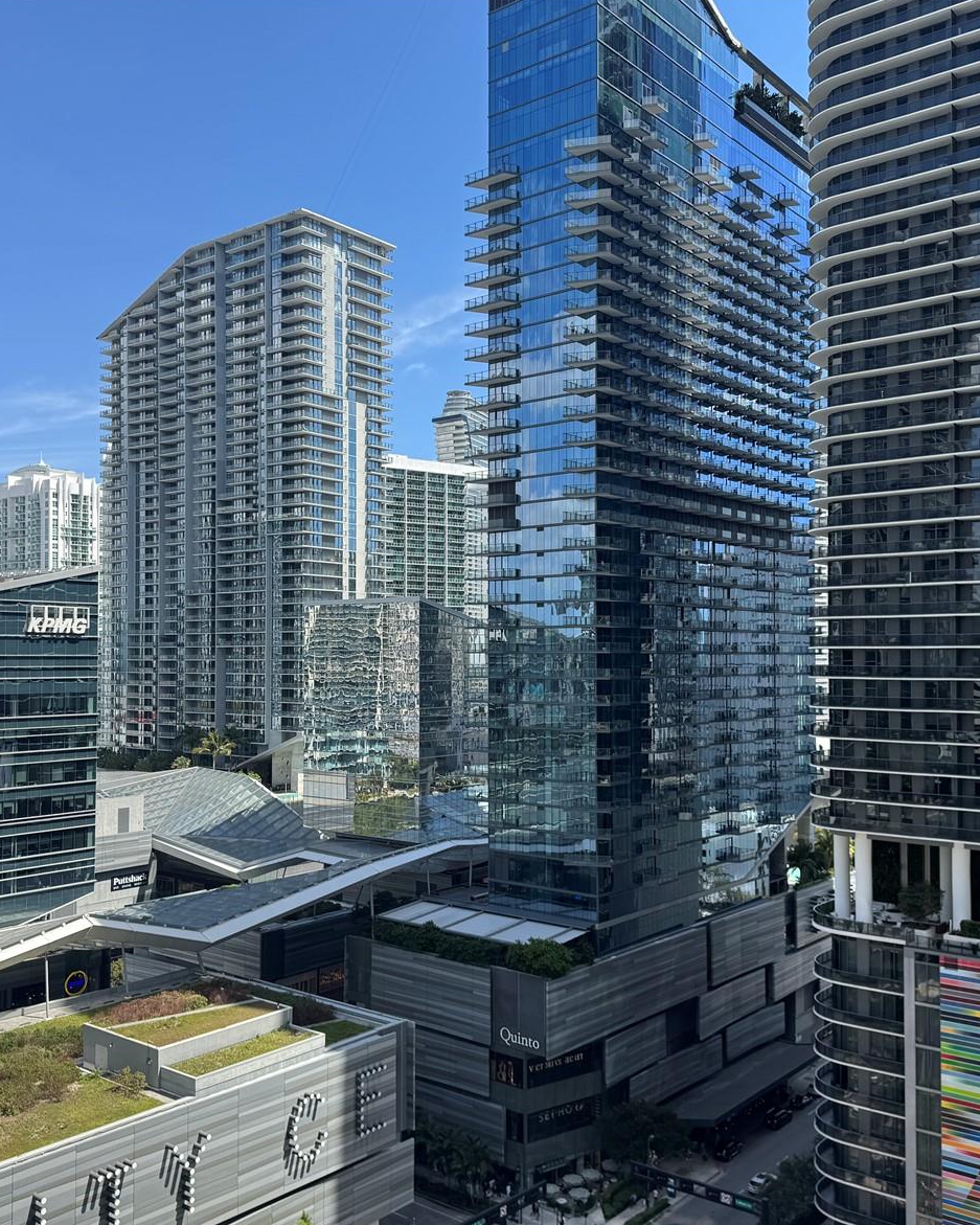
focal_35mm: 32
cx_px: 463
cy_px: 622
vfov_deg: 55.7
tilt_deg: +0.4
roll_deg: -0.4
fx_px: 1160
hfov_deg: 45.8
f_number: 1.78
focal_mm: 6.76
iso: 80
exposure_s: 1/2833
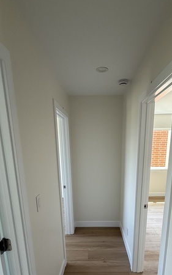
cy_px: 186
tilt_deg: -13.5
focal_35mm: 22
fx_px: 165
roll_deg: +0.7
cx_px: 94
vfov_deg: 76.8
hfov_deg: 54.9
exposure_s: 1/99
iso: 160
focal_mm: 2.22
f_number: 2.2
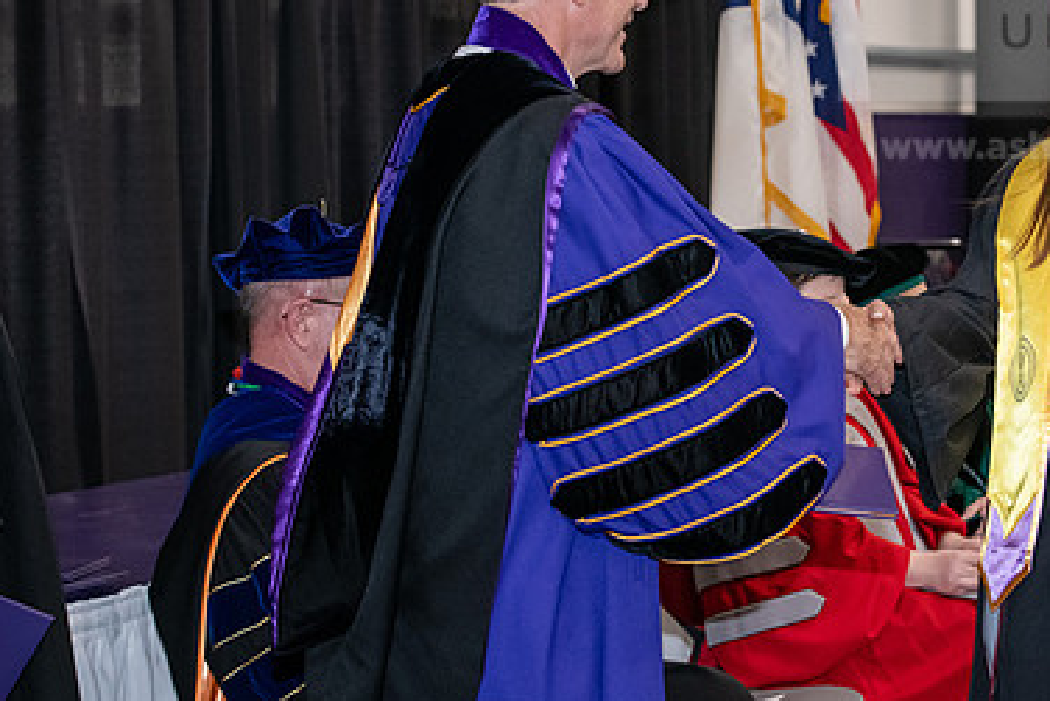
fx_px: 3151
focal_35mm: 108
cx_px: 754
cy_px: 205
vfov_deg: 12.7
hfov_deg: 18.8
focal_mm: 70
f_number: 5
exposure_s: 1/200
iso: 2500
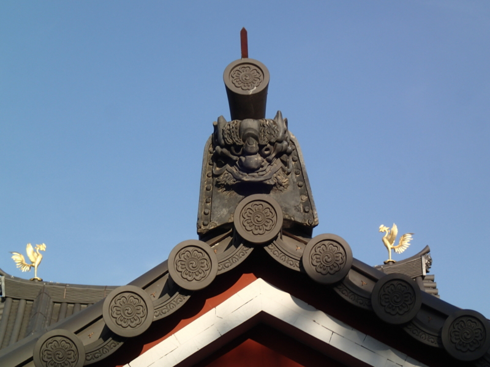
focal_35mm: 91
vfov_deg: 16.2
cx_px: 245
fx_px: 1288
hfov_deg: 21.5
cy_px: 184
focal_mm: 16.48
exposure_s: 1/320
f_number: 6.3
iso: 100
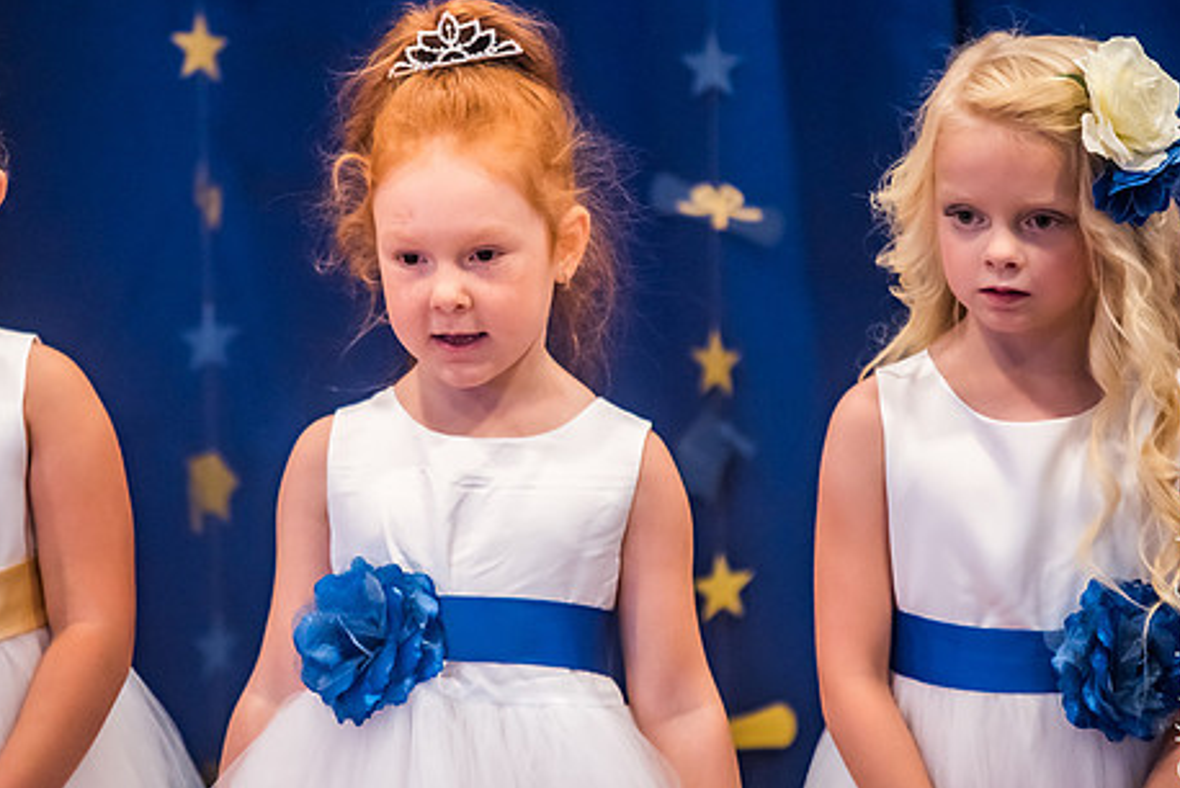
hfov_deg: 8.3
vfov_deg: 5.6
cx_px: 479
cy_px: 300
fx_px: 8101
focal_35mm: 247
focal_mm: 195
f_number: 2.8
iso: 3200
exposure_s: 1/200
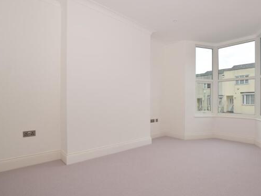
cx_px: 166
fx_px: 143
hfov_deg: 82.8
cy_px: 104
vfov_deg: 68.6
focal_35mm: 19
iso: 250
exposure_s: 1/200
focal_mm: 10
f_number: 10
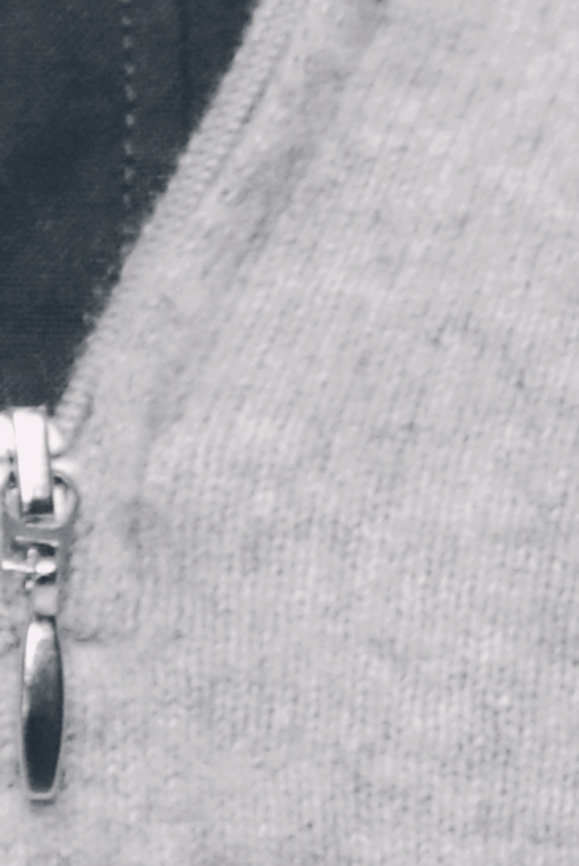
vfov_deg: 2.7
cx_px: -89
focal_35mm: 743
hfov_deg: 1.9
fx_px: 17878
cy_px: -1939
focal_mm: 70
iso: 250
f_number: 4.5
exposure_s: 1/160
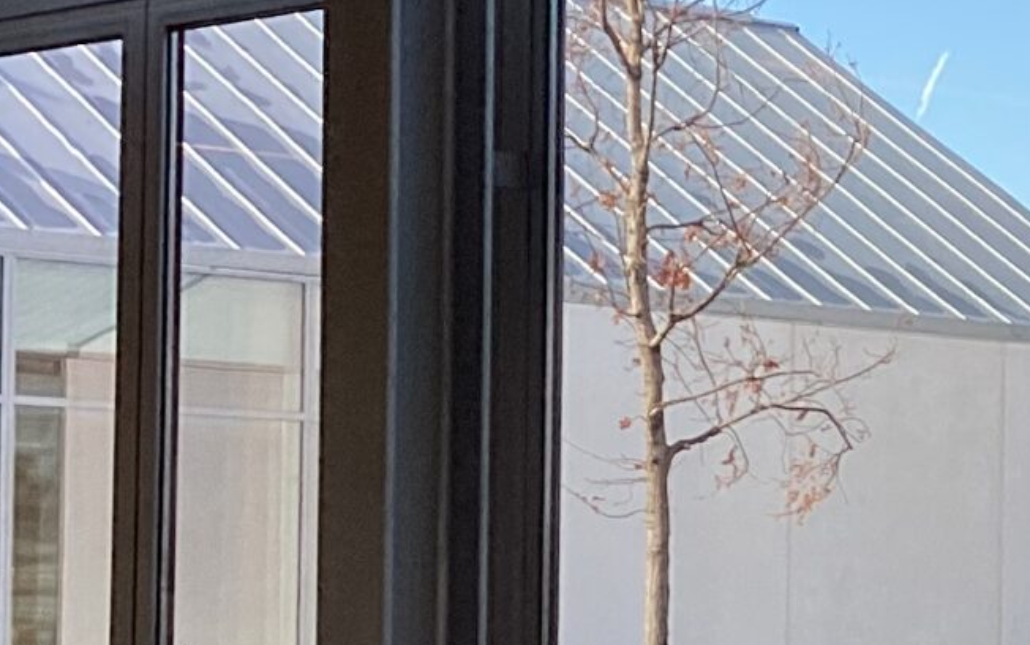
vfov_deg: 10.1
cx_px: 1265
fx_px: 3622
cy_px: 528
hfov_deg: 15.5
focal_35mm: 129
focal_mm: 3.3
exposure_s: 1/227
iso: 25
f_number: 2.4
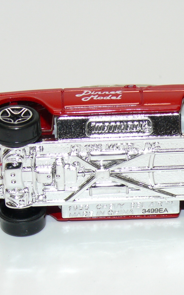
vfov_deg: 14.4
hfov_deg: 9.0
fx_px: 1163
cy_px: 147
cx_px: 143
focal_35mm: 145
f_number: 4
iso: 100
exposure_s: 1/30
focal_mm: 13.4
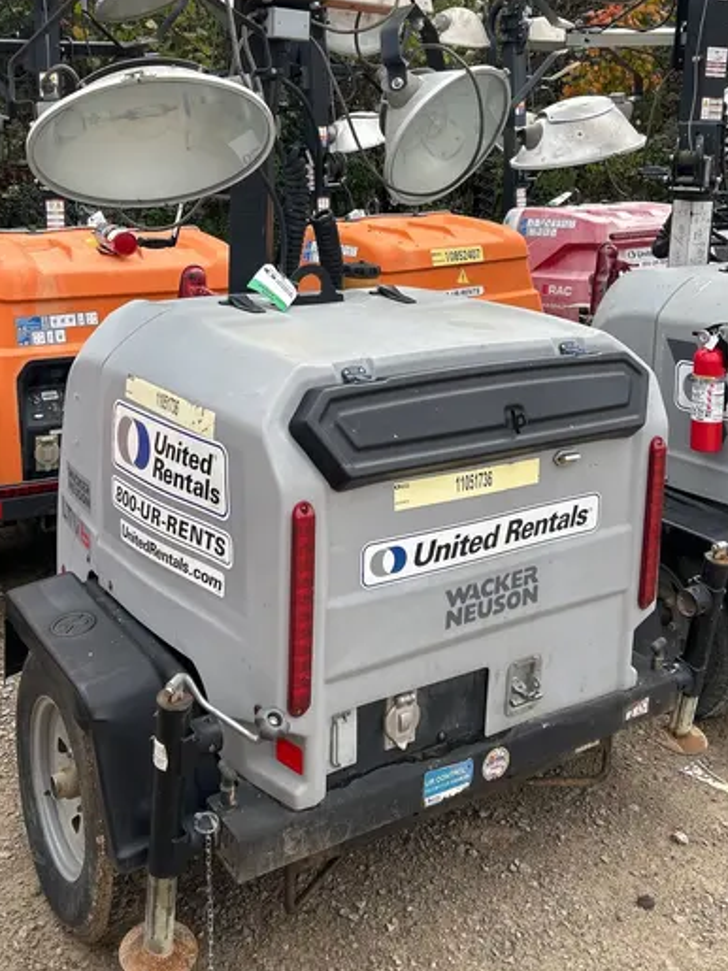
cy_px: 320
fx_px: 1038
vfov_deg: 49.2
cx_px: 321
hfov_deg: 38.6
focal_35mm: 37
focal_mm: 5.7
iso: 50
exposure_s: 1/1058
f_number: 1.5
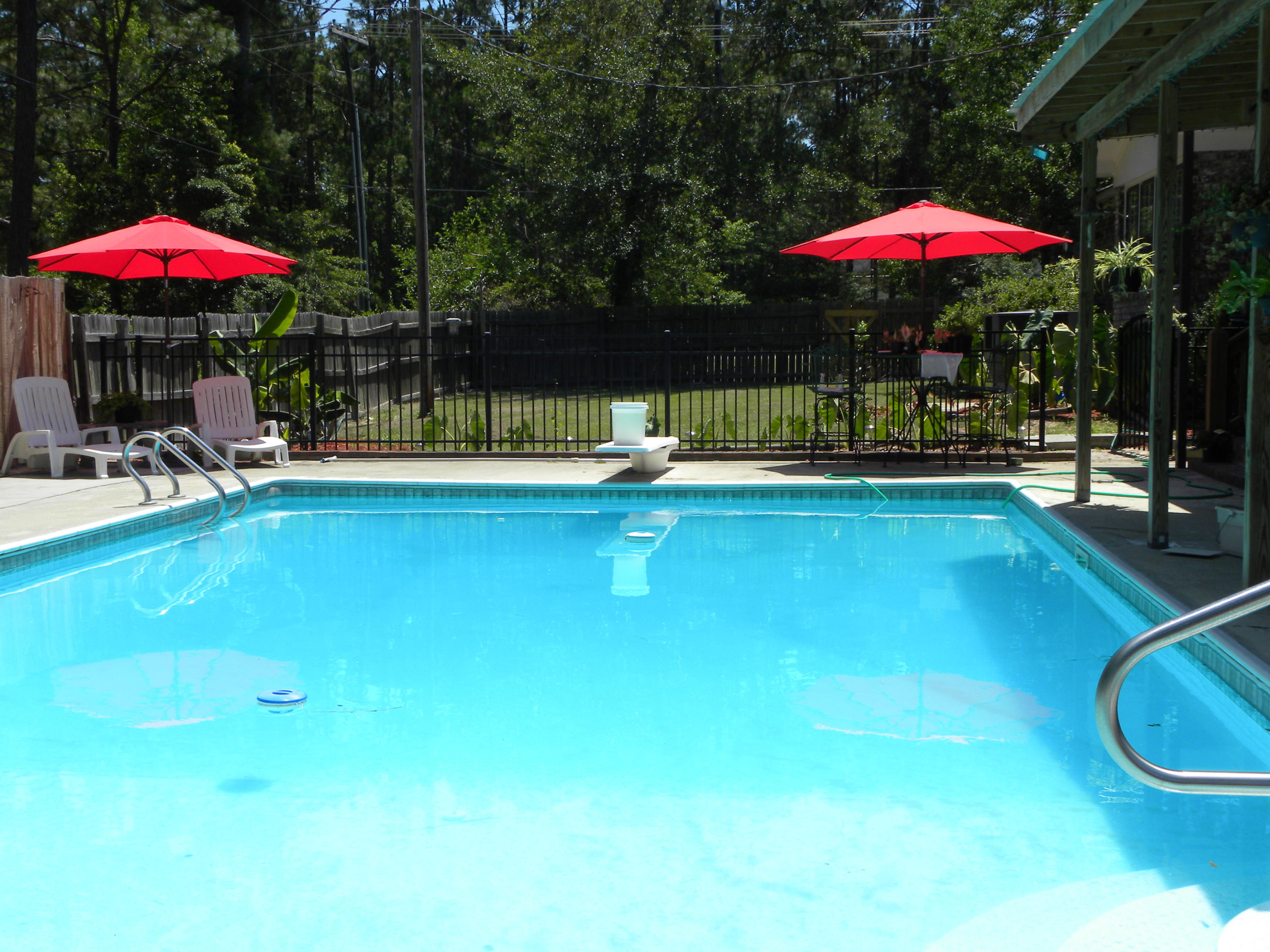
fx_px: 1688
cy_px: 476
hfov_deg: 41.2
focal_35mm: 46
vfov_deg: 31.5
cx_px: 635
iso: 64
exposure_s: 1/267
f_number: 5.6
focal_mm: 8.2
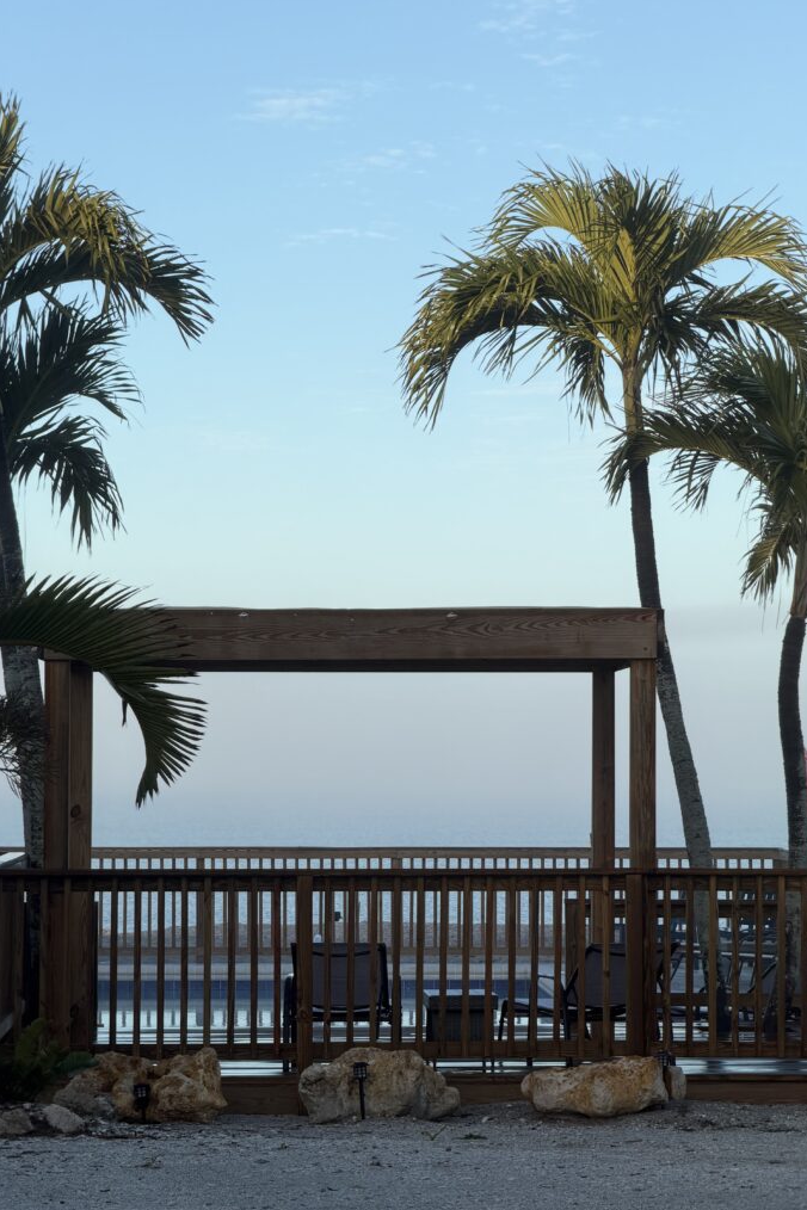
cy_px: 607
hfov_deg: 13.0
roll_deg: -0.3
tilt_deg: +2.4
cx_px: 451
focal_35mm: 105
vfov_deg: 19.5
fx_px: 3530
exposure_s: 1/638
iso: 32
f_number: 2.8
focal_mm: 16.89
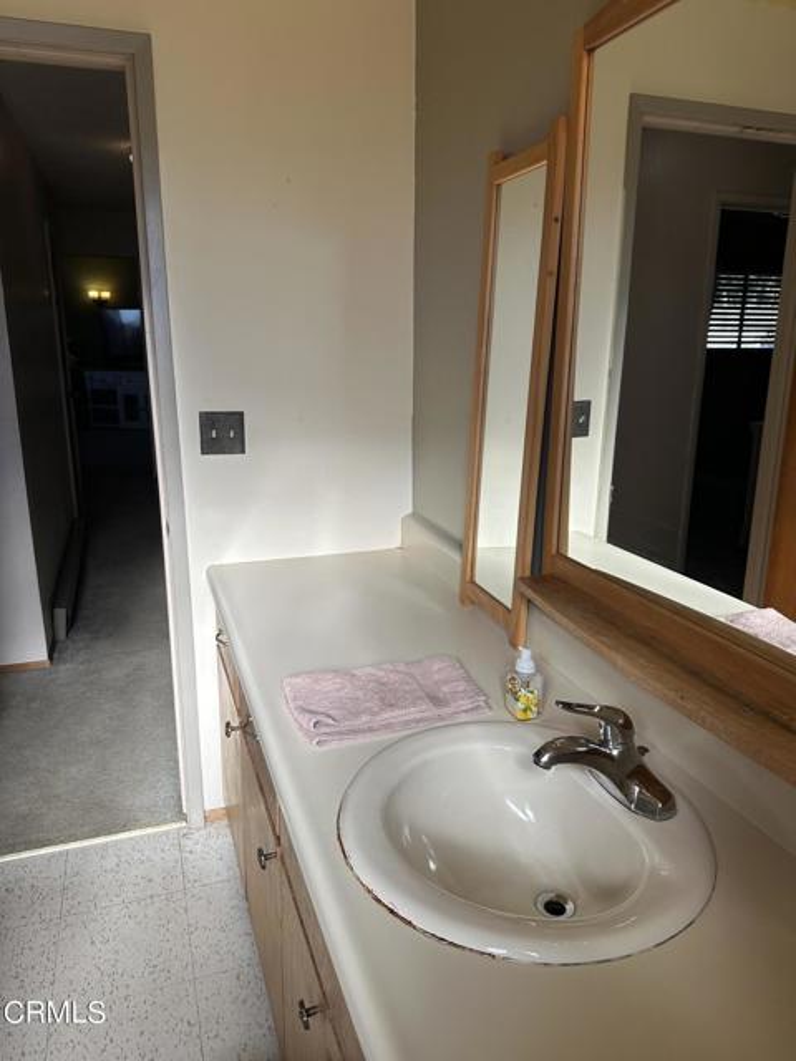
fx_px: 736
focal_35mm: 24
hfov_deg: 56.8
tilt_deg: -13.8
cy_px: 530
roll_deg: -2.6
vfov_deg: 71.6
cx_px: 398
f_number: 1.78
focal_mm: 6.86
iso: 80
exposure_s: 1/1272
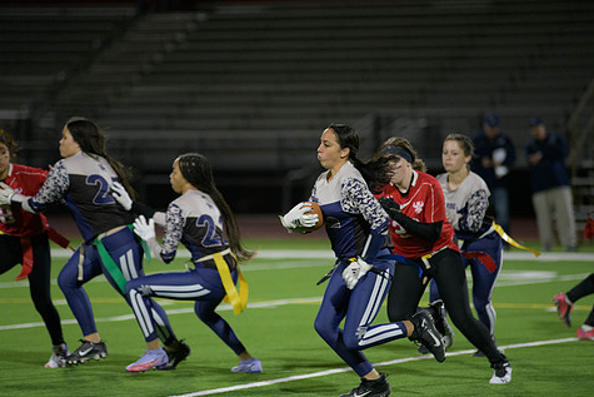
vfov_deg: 5.6
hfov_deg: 8.4
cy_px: 219
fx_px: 4027
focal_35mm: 244
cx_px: 290
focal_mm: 200
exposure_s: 1/640
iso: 2500
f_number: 2.8
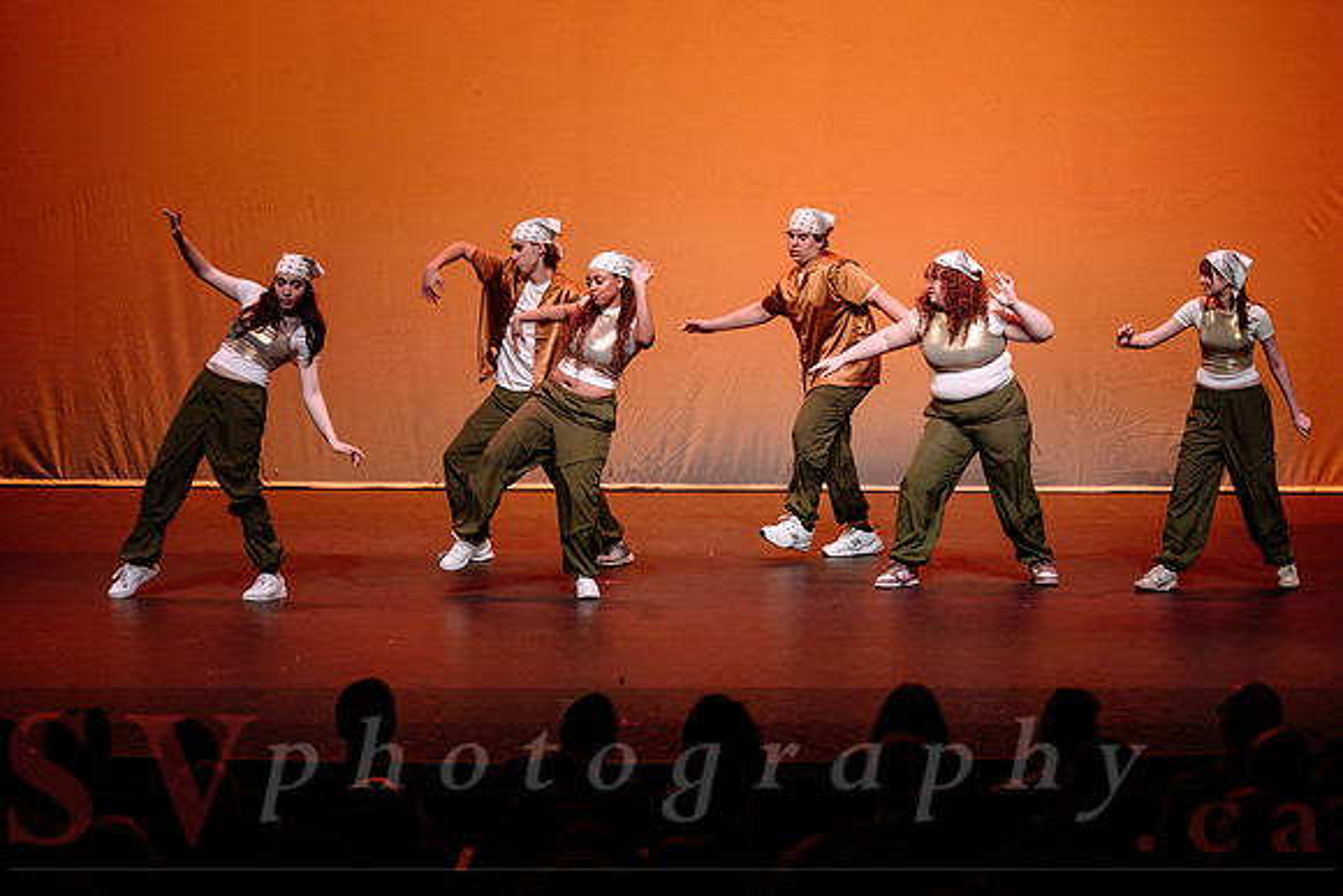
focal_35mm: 103
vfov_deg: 13.3
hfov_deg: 19.8
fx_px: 3845
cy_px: 362
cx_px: 805
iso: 1250
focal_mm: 85
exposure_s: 1/500
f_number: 3.2
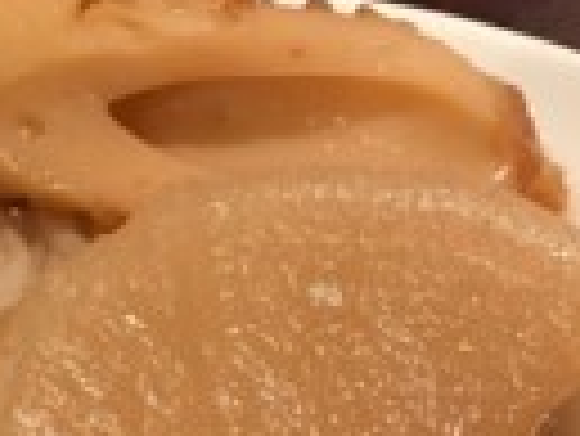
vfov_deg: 14.8
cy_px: 449
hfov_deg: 19.5
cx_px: 22
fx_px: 1644
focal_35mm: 98
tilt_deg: -57.9
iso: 50
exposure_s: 1/15
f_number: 1.8
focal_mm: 3.99
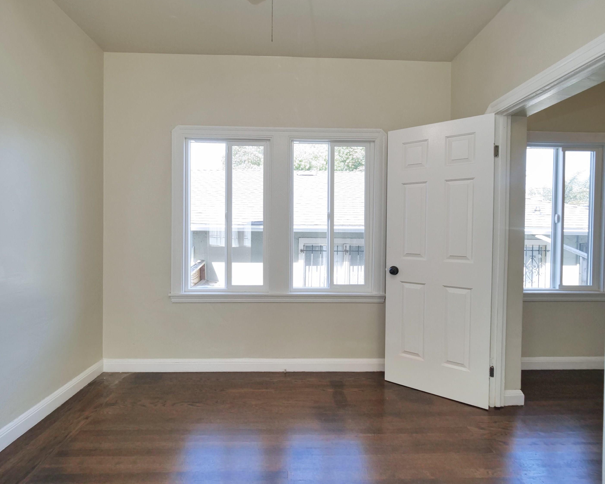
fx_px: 269
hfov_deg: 96.8
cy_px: 236
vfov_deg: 84.0
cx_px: 300
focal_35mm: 15
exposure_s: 1/160
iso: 800
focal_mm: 7
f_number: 5
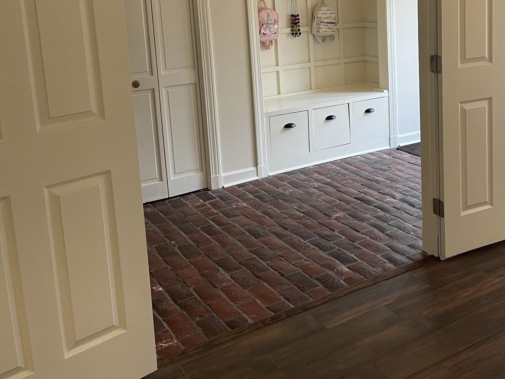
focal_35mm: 42
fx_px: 613
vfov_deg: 33.5
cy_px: 84
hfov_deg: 43.9
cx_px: 350
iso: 100
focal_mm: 5.1
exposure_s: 1/60
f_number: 1.6
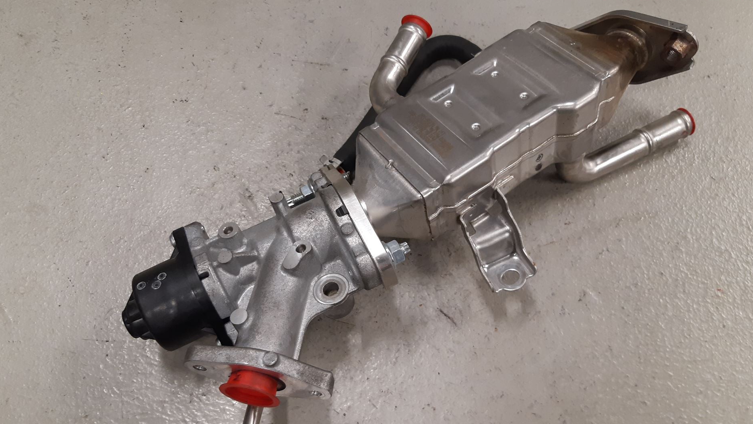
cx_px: 378
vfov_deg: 37.7
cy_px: 238
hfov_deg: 62.6
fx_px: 619
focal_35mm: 31
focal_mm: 3.93
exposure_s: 1/50
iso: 100
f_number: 1.7
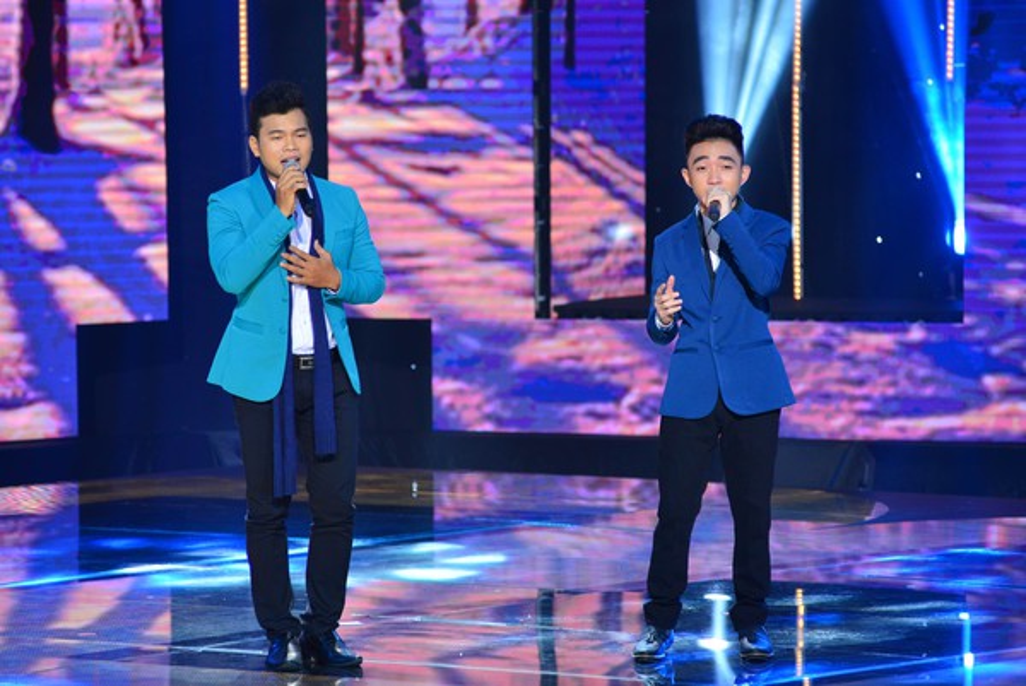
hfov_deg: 11.1
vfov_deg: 7.4
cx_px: 513
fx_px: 5276
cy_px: 343
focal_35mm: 185
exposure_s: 1/200
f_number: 4.5
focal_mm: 185
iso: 800
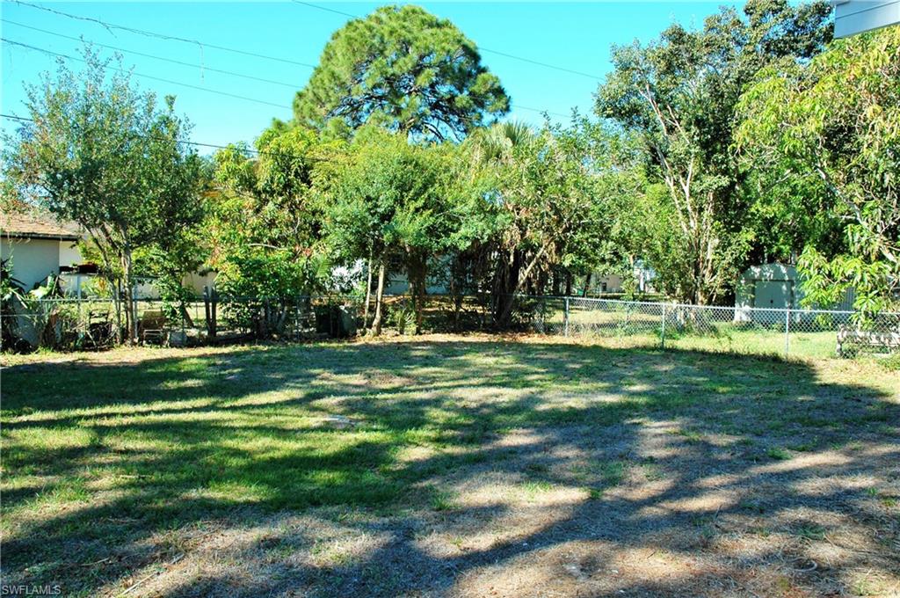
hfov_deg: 67.4
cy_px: 299
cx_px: 450
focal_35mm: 27
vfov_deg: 47.8
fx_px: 674
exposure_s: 1/200
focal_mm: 18
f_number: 7.1
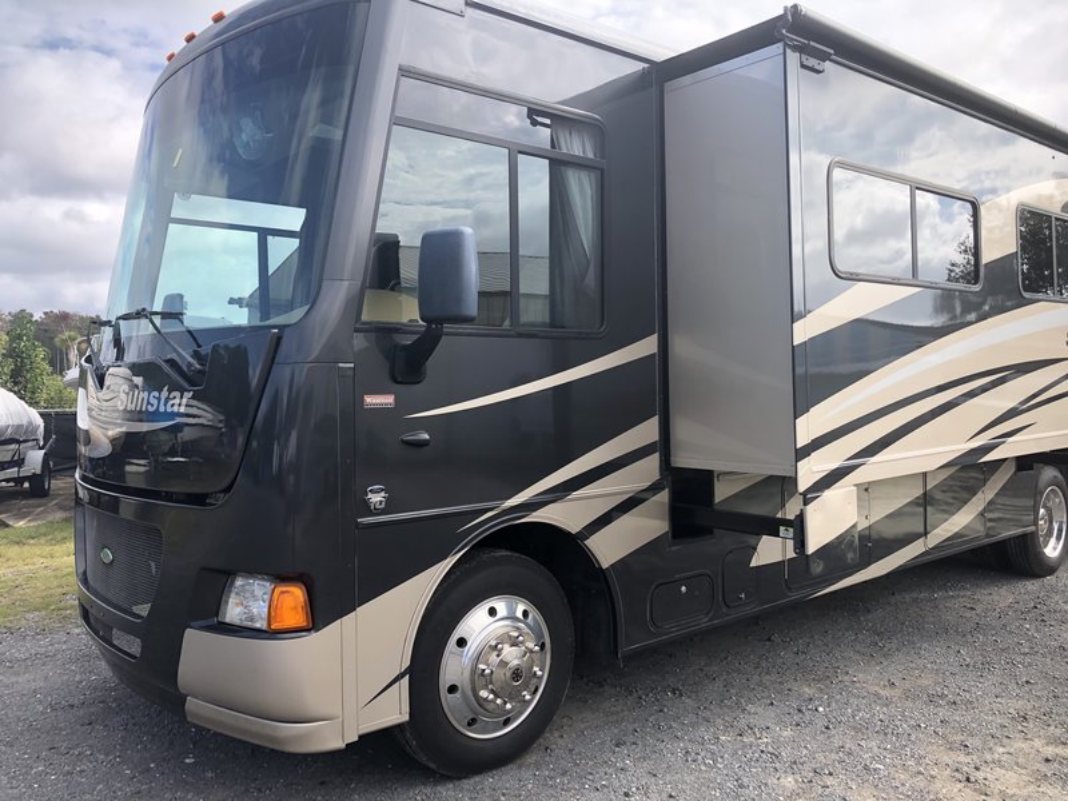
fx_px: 864
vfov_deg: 49.7
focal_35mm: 28
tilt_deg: -0.3
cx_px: 534
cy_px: 400
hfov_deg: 63.4
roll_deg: +0.1
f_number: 1.8
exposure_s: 1/685
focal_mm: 3.99
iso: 20
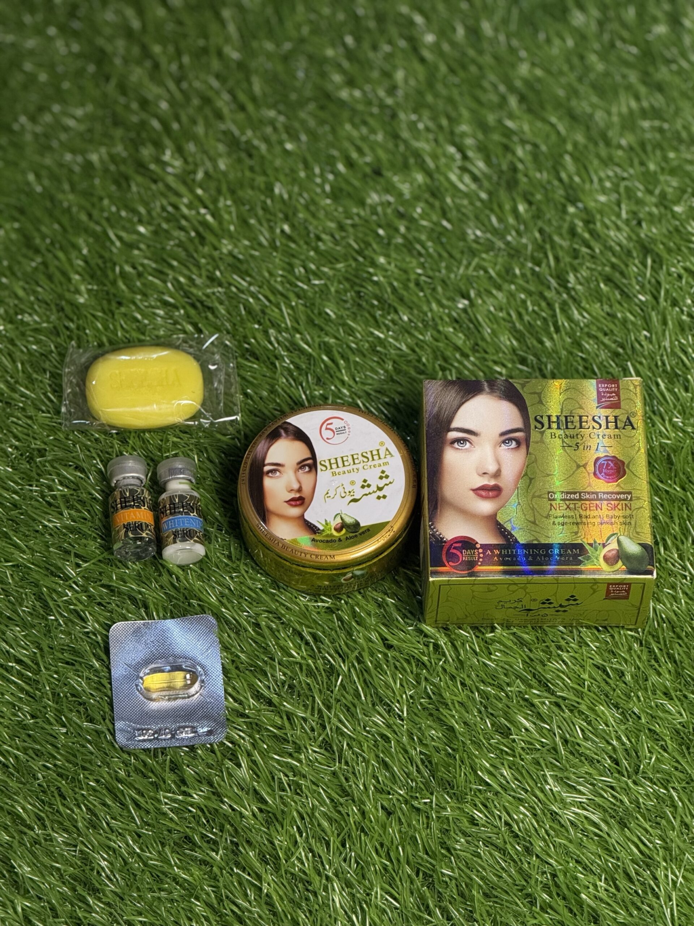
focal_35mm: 120
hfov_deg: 12.3
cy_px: 463
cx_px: 347
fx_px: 3208
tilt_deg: -61.1
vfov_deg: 16.4
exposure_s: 1/100
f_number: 2.8
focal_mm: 15.66
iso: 250
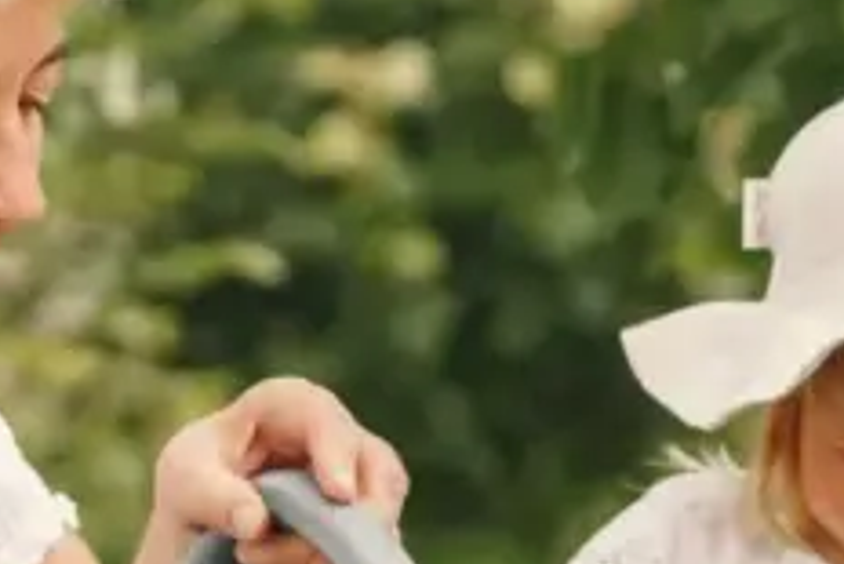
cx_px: 349
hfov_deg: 5.5
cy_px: 835
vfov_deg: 3.7
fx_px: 8797
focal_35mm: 375
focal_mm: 85
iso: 320
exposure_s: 1/2000
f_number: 2.8
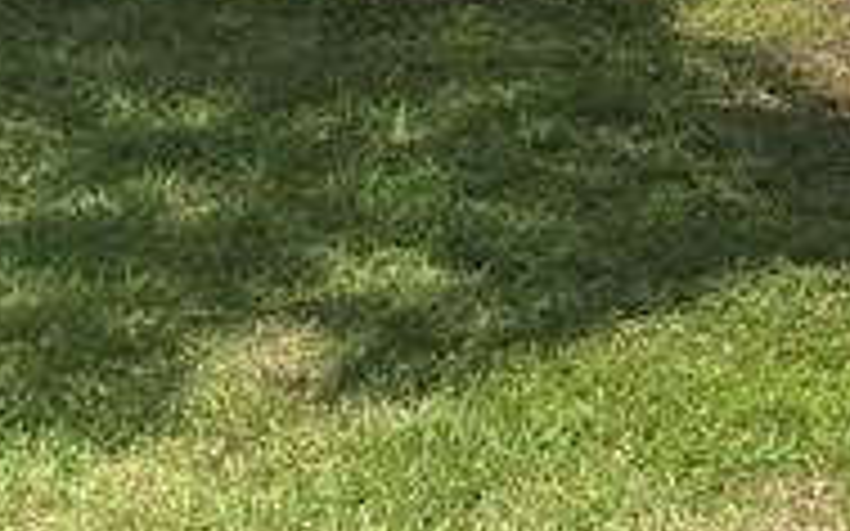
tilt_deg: +3.9
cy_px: -860
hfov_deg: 11.8
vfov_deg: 8.0
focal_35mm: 149
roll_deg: +1.0
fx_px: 3451
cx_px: 1943
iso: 32
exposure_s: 1/2890
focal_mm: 4.25
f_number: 1.8
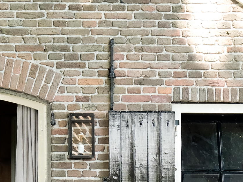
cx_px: -18
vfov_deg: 8.4
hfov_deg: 11.1
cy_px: 78
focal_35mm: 176
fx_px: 1235
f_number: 4.2
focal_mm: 26.6
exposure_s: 1/320
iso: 640
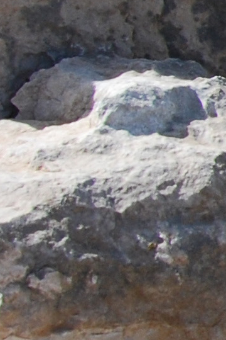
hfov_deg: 5.3
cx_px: 1167
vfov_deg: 10.5
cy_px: 22
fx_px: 1827
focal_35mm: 194
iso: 200
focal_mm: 18
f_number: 10
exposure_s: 1/250
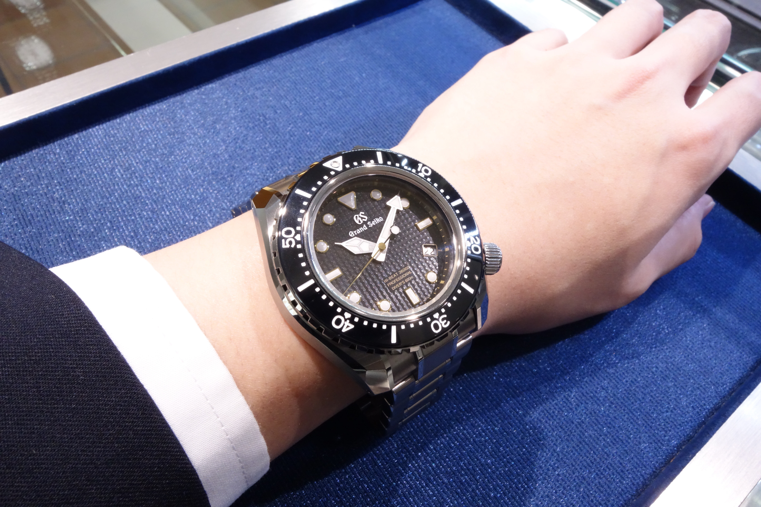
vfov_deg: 46.4
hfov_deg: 65.5
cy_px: 254
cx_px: 380
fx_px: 592
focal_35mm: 28
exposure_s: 1/30
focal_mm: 10.4
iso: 1250
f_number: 11
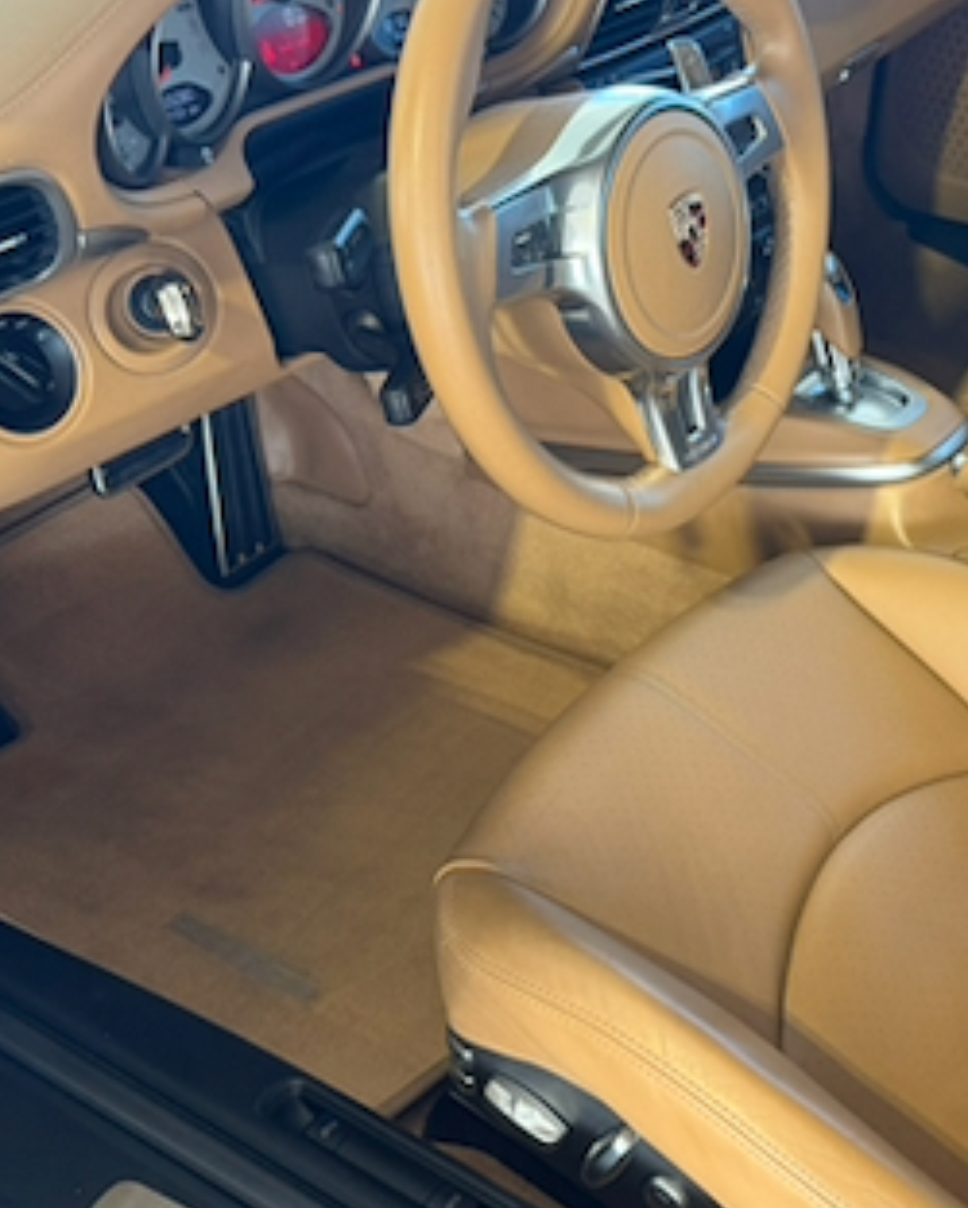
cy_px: 569
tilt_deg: -33.3
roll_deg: -4.3
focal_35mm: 48
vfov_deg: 38.7
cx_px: 709
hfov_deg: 31.0
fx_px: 1717
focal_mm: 6.76
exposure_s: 1/60
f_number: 1.78
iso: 250
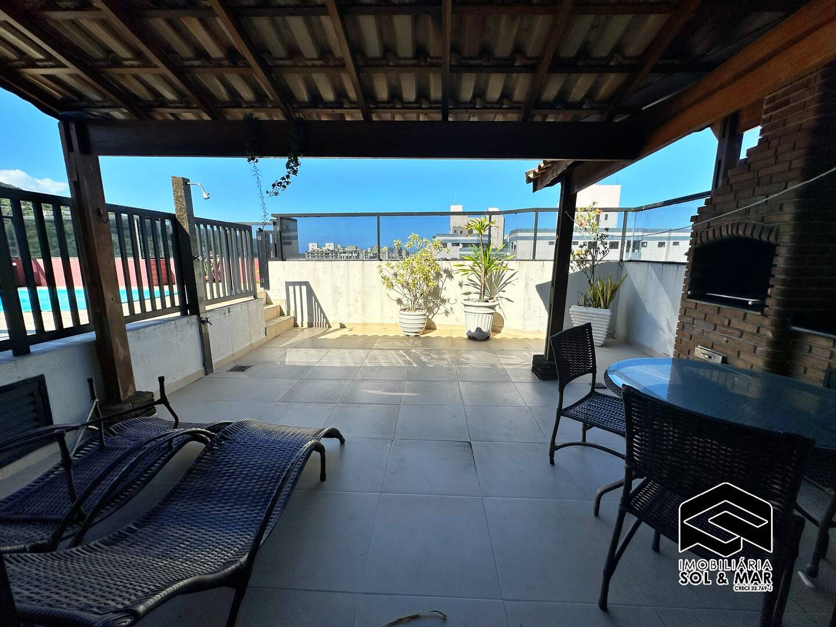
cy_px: 314
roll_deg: -0.3
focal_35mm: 14
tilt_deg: -10.2
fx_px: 338
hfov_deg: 102.1
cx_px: 418
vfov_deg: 85.7
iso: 50
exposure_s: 1/2506
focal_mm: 2.22
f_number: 2.2
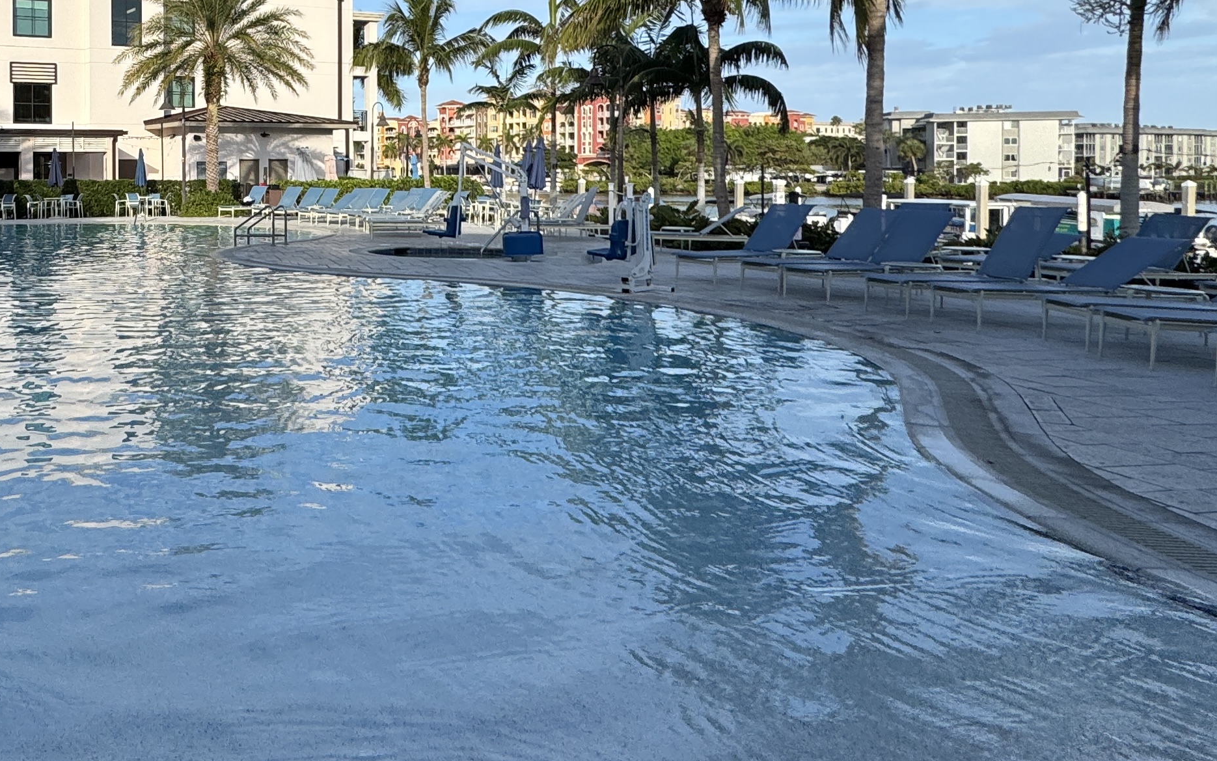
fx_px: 1061
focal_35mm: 32
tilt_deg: -1.0
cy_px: 192
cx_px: 148
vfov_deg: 38.4
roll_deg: +0.0
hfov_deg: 53.1
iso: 50
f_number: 2.2
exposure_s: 1/1709
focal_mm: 2.22
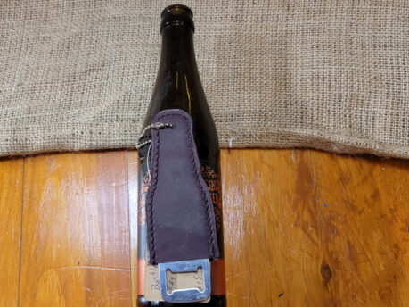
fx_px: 402
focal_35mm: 34
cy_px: 165
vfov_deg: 41.7
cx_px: 168
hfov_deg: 53.7
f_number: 1.8
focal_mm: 5.4
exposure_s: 1/40
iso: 320
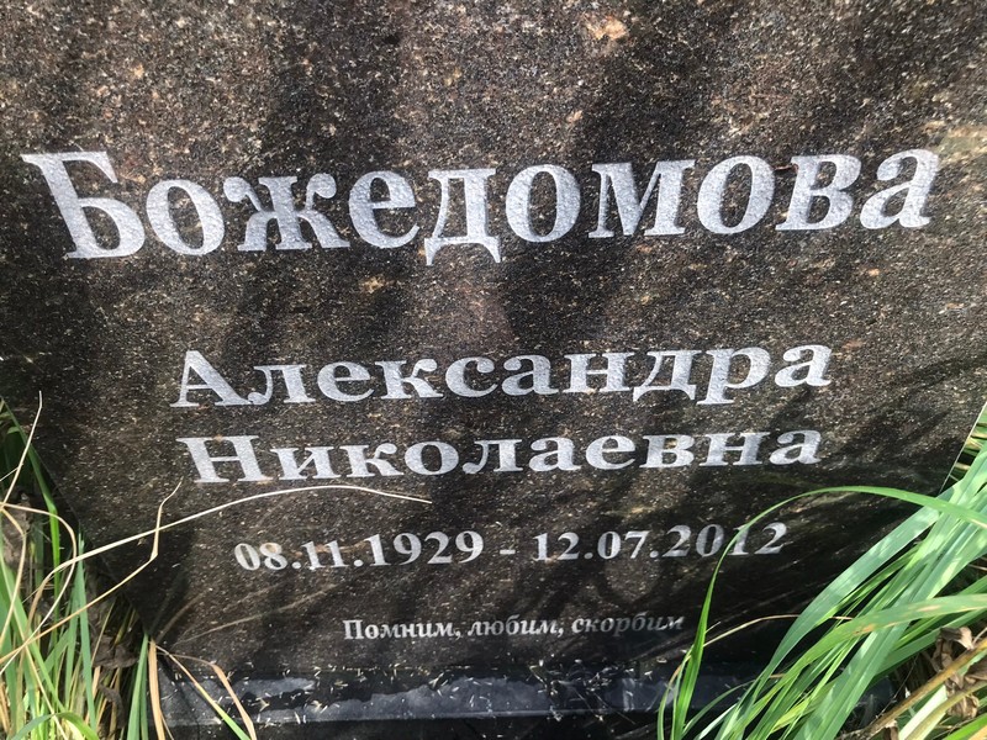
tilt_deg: -42.3
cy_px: 370
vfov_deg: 49.7
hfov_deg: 63.4
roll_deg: +4.2
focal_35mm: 28
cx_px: 494
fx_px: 798
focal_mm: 3.99
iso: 20
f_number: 1.8
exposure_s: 1/177
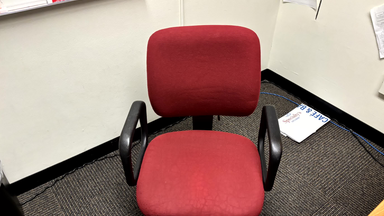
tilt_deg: -42.6
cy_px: 137
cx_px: 196
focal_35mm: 29
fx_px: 295
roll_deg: -1.5
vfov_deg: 39.9
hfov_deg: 66.1
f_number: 1.6
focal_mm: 5.96
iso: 320
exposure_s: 1/60
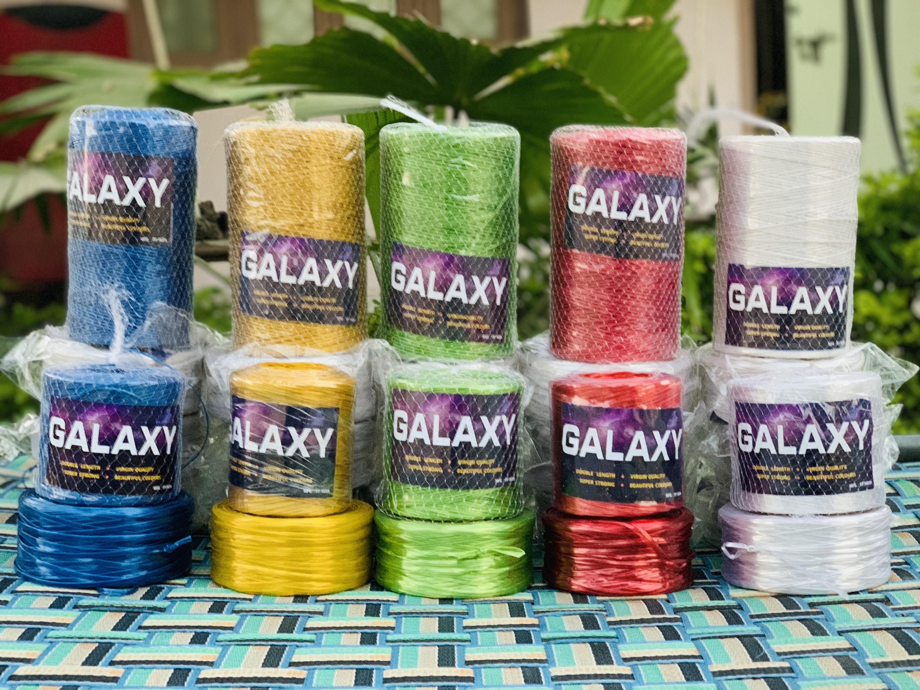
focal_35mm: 52
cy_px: 345
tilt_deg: -6.1
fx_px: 1382
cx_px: 460
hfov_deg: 36.8
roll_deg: +1.6
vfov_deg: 28.0
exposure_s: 1/40
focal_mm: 6
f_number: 2.4
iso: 500
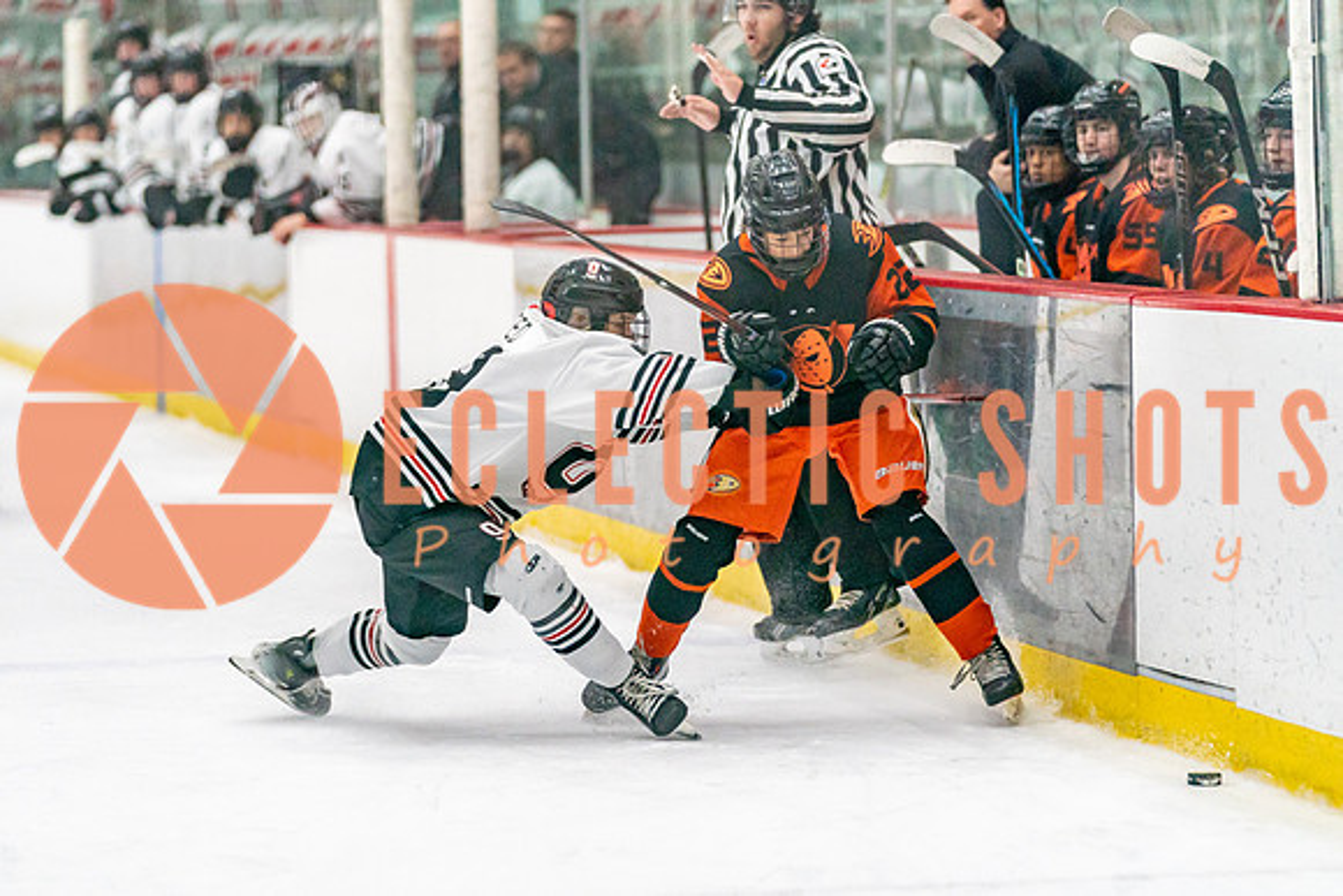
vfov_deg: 7.2
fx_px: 7132
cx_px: 581
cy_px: 571
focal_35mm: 191
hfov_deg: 10.8
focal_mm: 146
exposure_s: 1/1250
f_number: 2.8
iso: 3200
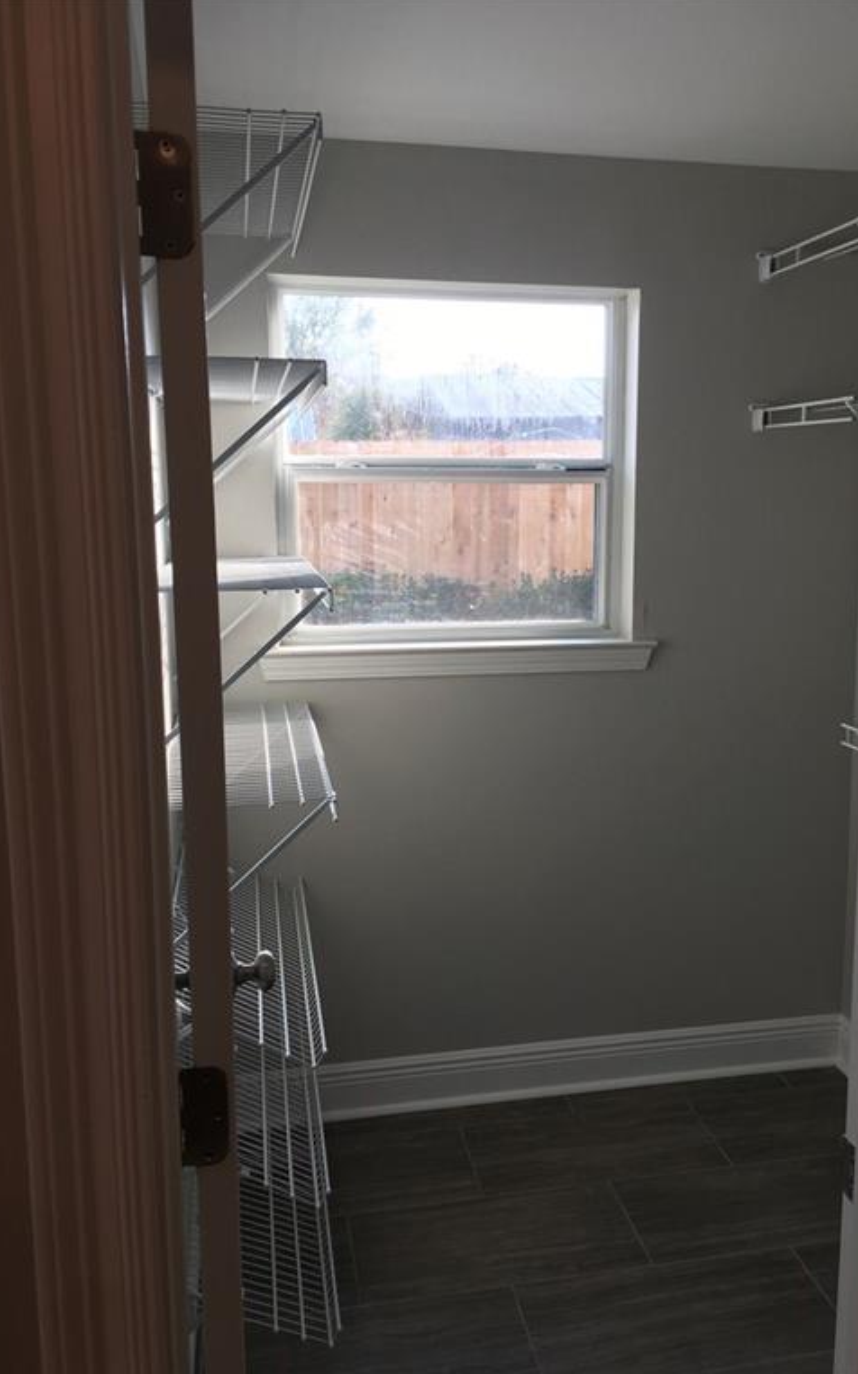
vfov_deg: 61.2
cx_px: 499
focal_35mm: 31
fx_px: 1160
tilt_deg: -9.0
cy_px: 685
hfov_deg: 40.5
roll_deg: +0.2
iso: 25
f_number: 2.2
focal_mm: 4.15
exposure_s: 1/120
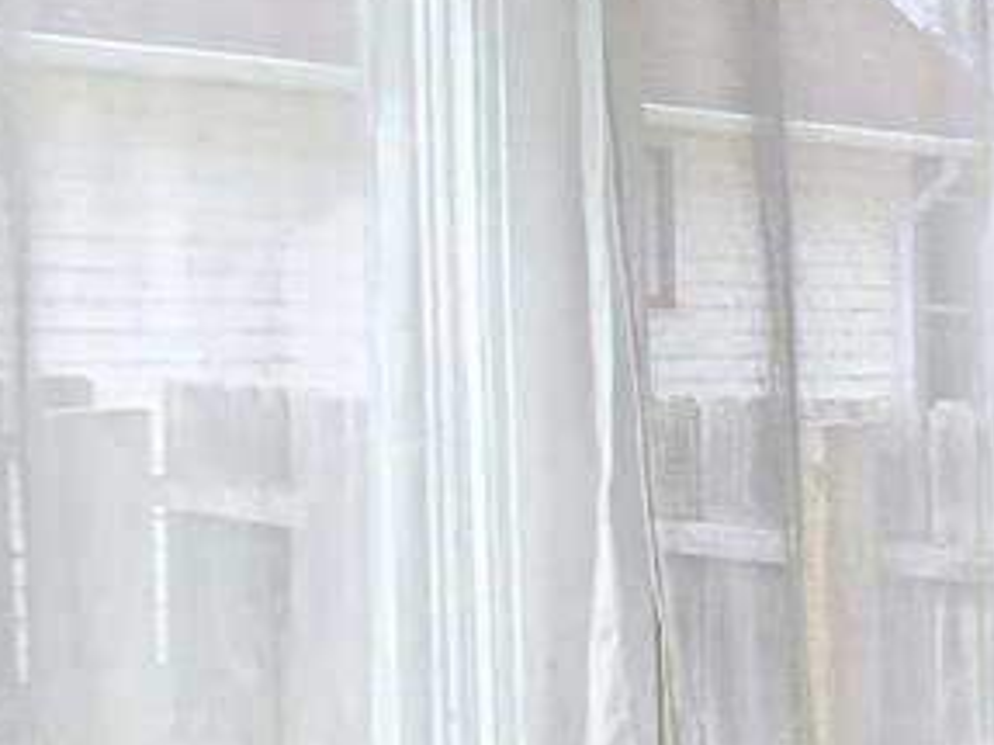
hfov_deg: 20.0
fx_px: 1665
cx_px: 1915
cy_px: 364
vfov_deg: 25.2
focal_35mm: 58
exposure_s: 1/120
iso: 64
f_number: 2.2
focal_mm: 2.2
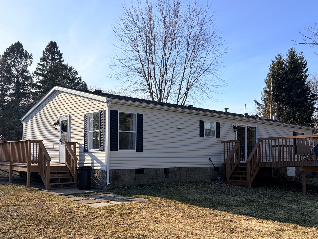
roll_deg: +0.1
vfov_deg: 40.6
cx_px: 169
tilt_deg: +3.3
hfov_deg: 52.6
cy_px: 141
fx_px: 322
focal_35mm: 35
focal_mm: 5.96
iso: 50
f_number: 1.6
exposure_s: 1/3125
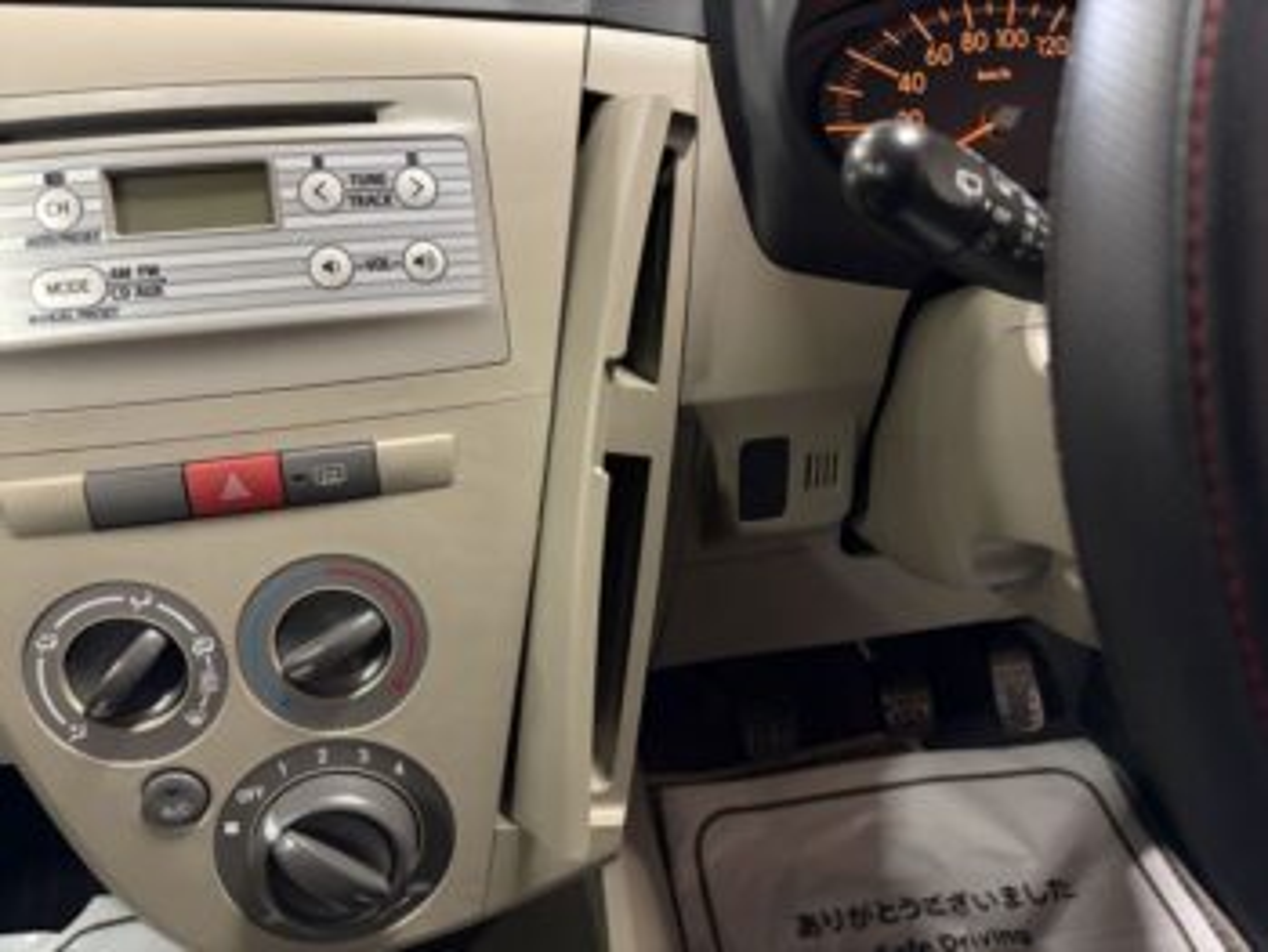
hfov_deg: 67.3
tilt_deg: -31.7
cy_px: 476
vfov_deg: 53.1
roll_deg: +1.0
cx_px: 634
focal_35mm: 26
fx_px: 953
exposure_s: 1/30
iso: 640
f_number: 1.6
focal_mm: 5.96
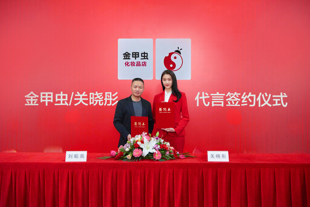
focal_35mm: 35
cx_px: 155
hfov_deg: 54.4
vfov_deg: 37.9
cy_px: 104
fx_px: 301
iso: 6400
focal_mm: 35
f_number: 4.5
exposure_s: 1/200
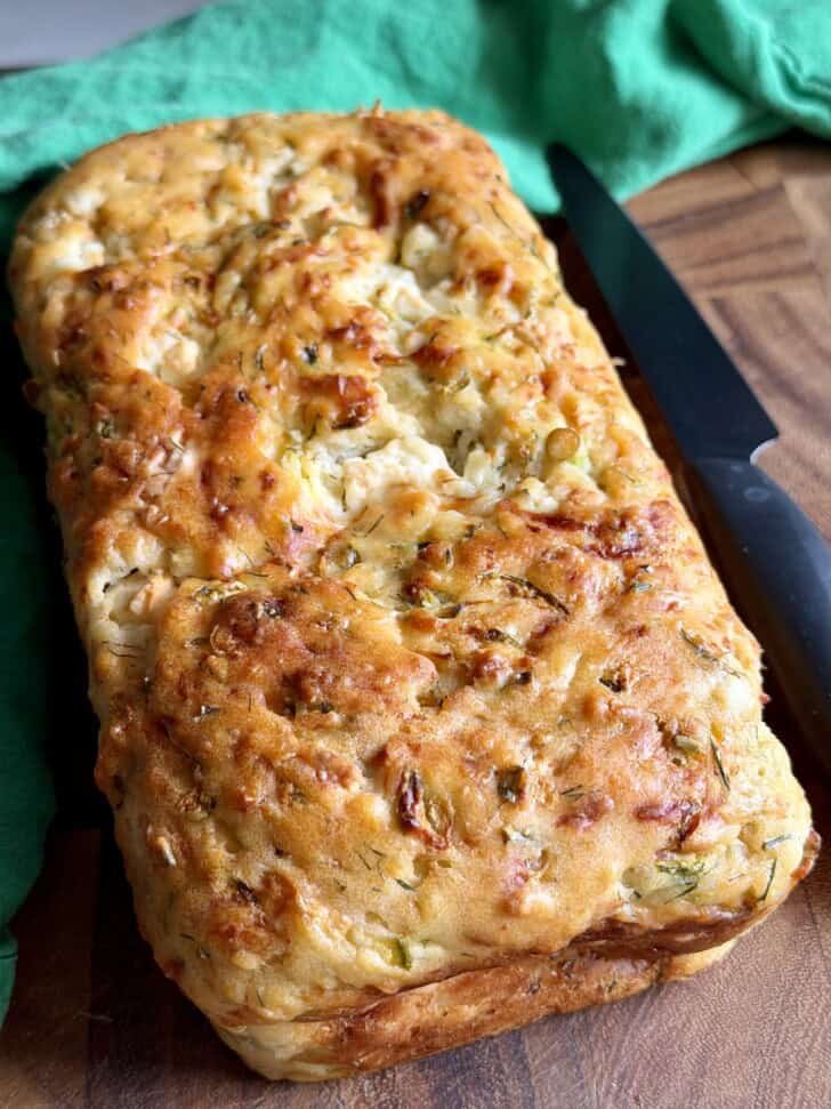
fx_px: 1537
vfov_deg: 39.7
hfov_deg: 30.3
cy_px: 554
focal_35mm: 48
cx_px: 416
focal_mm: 6.8
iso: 50
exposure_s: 1/125
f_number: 1.8
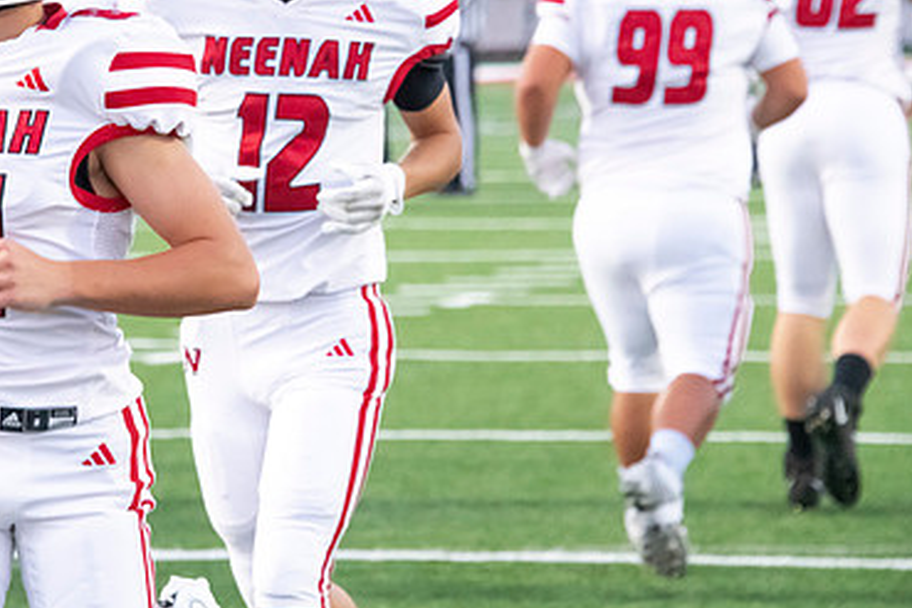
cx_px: 257
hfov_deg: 6.9
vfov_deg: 4.6
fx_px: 7574
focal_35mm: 299
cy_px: 179
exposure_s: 1/500
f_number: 7.1
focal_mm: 190
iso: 10000
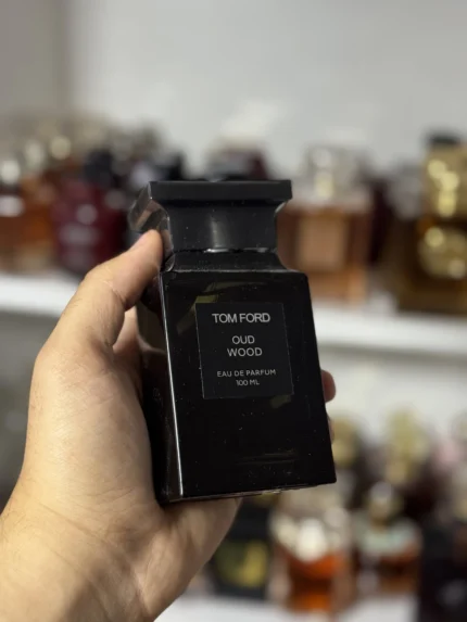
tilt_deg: -20.2
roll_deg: -2.8
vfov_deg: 39.6
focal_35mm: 48
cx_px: 234
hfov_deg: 30.3
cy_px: 311
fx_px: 863
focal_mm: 6.76
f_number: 1.78
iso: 200
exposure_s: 1/50
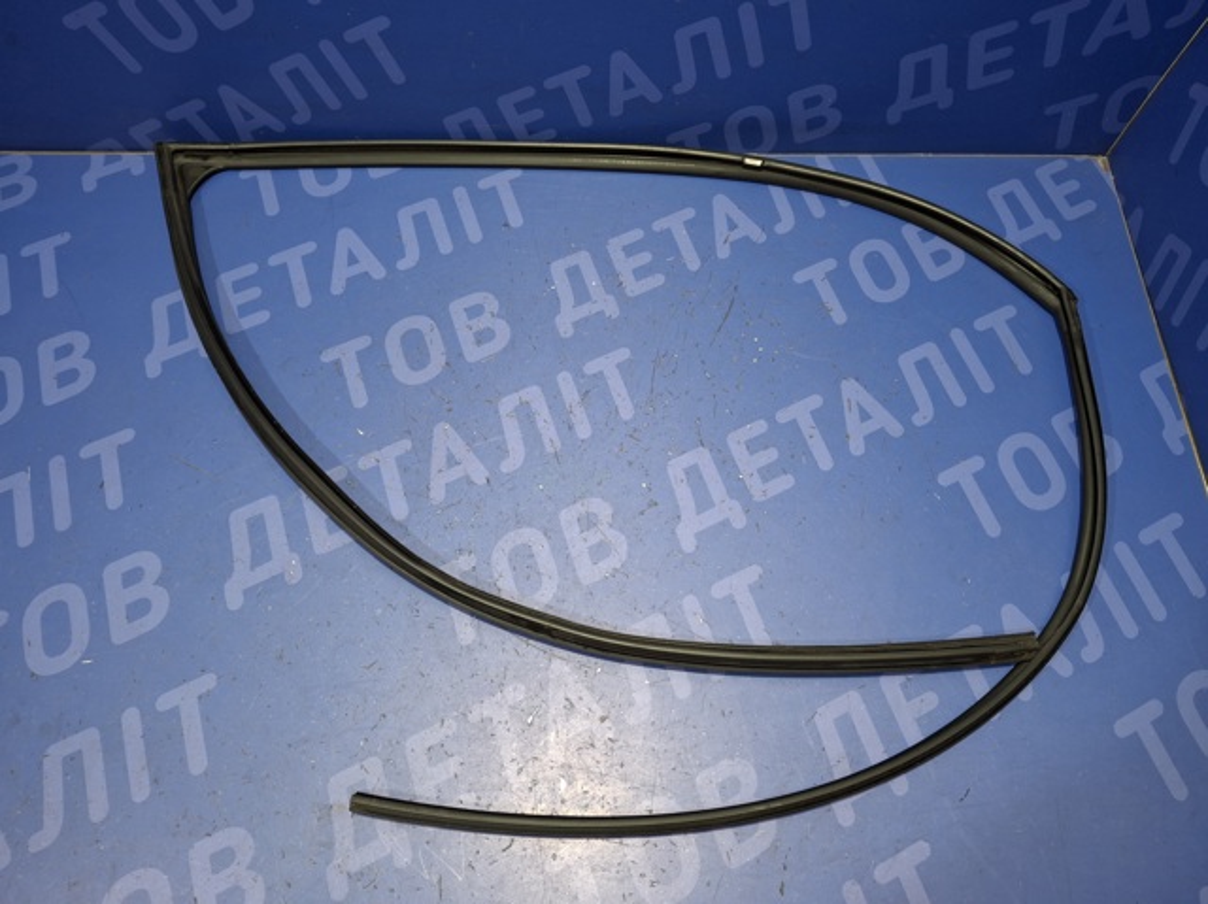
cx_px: 604
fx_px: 872
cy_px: 452
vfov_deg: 54.8
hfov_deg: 69.4
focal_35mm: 25
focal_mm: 4.69
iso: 200
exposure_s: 1/33
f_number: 1.8
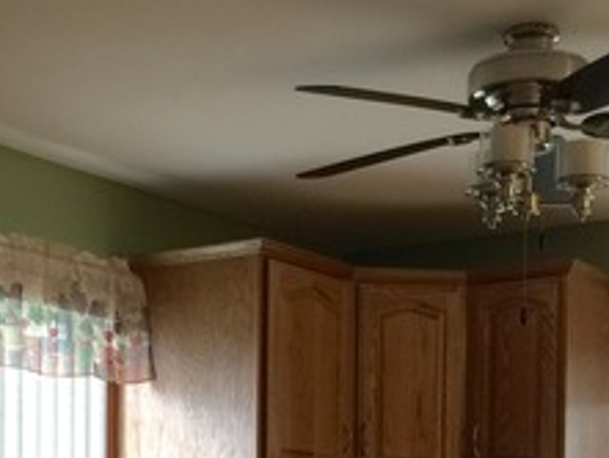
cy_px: 593
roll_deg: -1.7
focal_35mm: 84
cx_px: 248
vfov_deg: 16.6
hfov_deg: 23.2
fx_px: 1479
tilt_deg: -1.0
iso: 64
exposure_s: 1/15
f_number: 2.2
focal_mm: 4.15
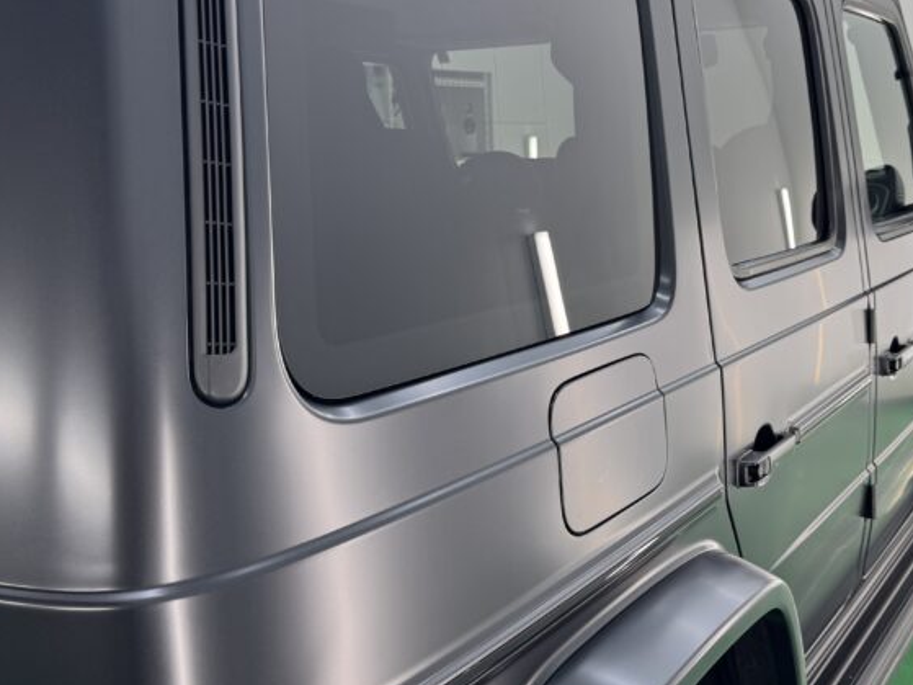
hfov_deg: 42.8
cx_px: 532
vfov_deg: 32.8
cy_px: 312
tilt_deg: -9.7
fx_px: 1160
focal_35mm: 44
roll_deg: +1.4
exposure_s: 1/121
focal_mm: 6.76
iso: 64
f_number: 1.78
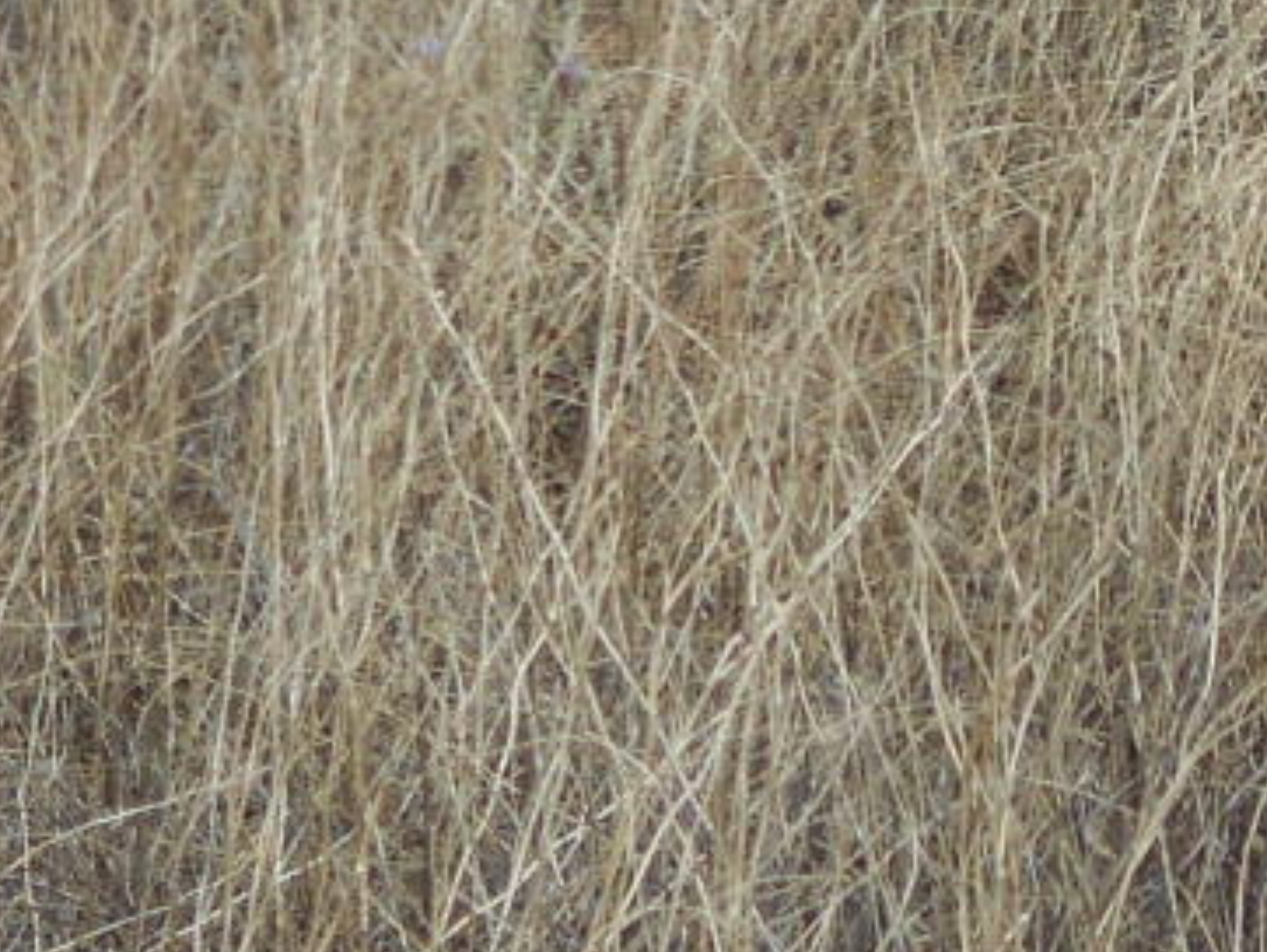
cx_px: 1442
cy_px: -826
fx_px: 15859
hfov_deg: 4.6
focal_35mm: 433
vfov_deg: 3.4
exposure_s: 1/640
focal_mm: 17.6
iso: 80
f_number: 5.5
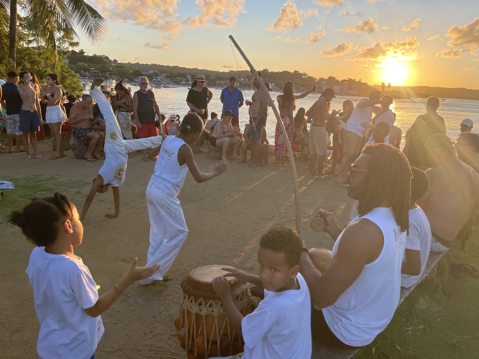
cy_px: 180
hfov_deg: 69.4
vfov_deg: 54.9
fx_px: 346
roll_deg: -3.3
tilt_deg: -15.2
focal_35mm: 25
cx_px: 240
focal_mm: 5.1
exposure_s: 1/2488
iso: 32
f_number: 1.6
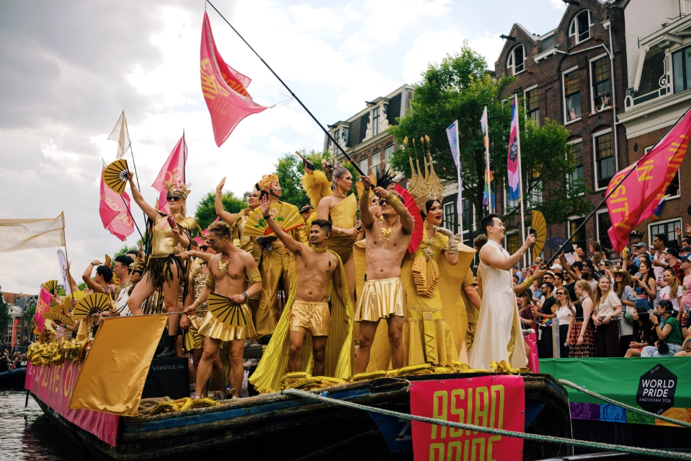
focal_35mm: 41
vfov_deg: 32.6
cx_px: 346
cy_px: 230
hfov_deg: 47.4
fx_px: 787
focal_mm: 27
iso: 160
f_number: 2.2
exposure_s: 1/1700
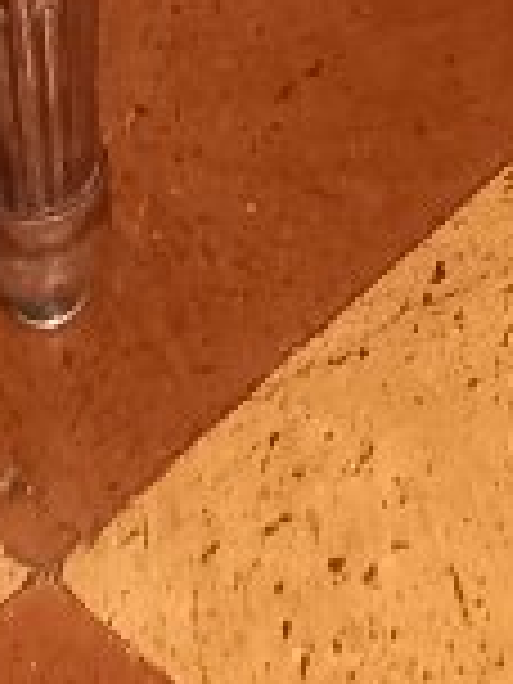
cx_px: 680
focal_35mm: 197
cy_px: -1858
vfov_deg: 7.6
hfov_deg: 7.5
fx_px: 3893
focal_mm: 4.65
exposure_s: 1/25
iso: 1000
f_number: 1.8
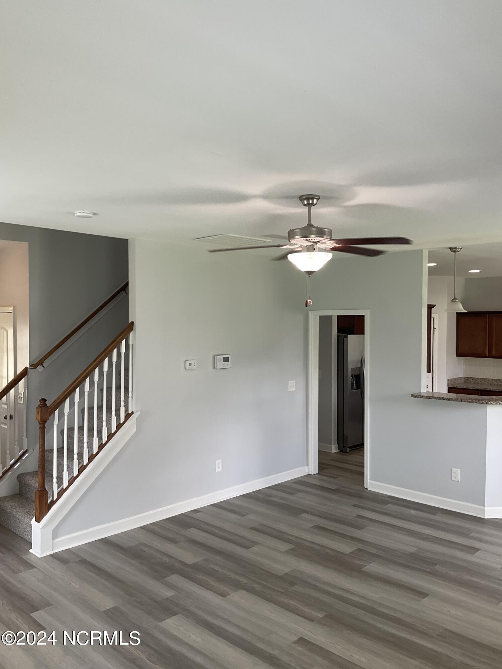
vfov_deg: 61.7
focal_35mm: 29
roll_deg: -0.3
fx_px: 561
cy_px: 334
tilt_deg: +0.5
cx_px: 251
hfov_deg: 48.2
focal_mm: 3
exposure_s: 1/60
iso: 40
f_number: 1.8
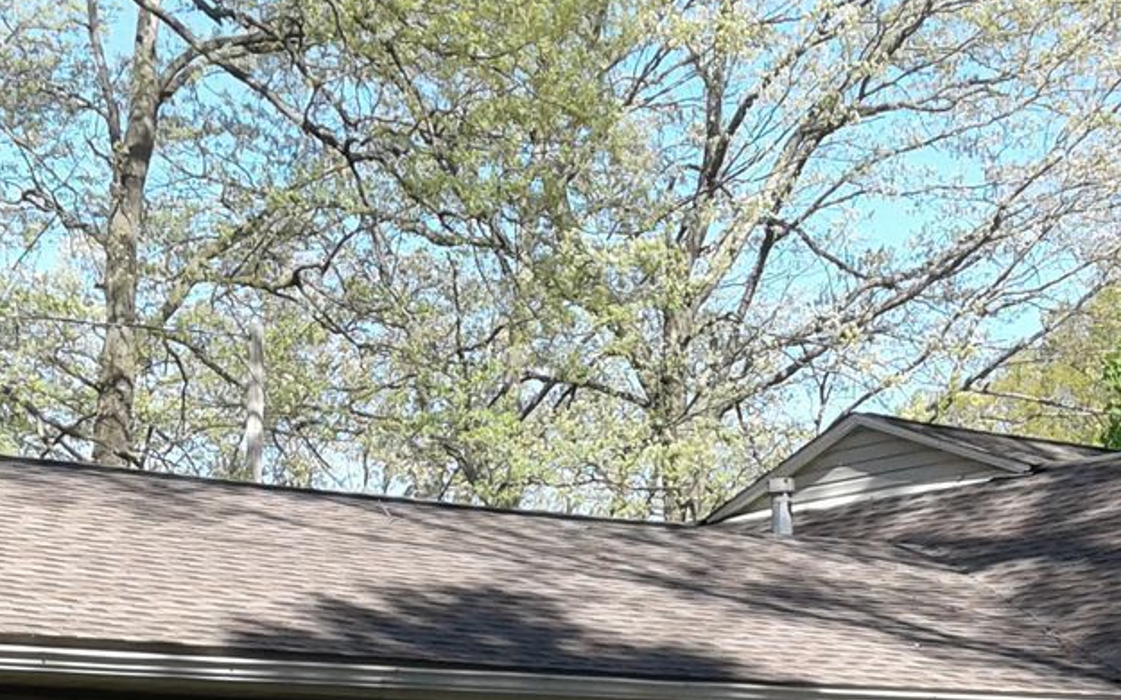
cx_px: 561
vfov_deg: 14.8
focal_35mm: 84
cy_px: 931
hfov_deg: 24.7
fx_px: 2565
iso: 50
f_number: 2.2
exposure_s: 1/651
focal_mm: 3.3
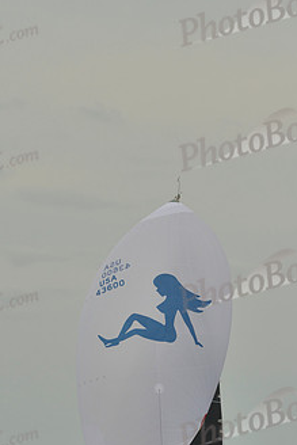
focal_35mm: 216
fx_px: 2670
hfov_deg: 6.4
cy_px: 227
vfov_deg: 9.5
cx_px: 109
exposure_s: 1/1250
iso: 400
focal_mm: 122
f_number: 5
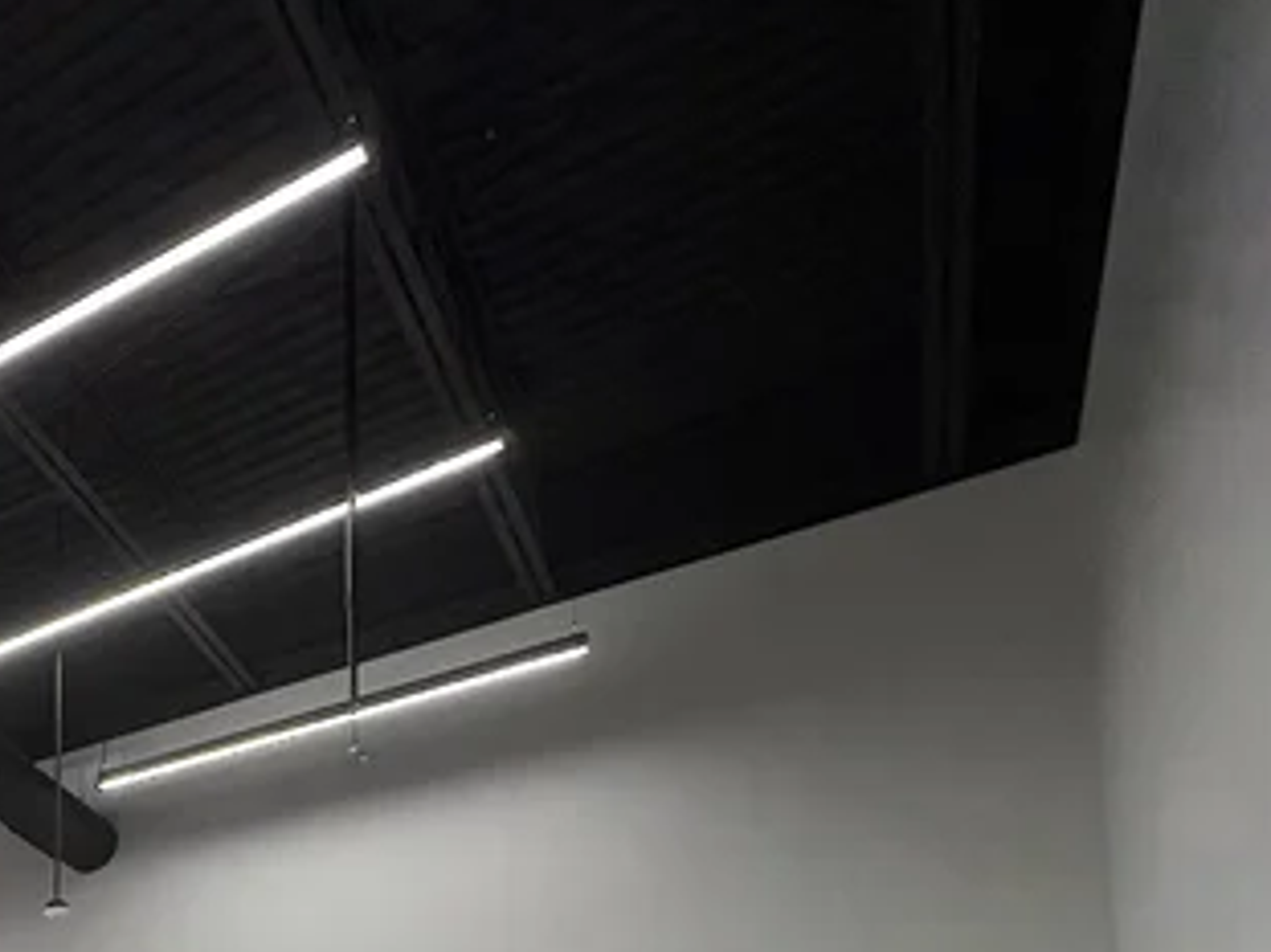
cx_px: -323
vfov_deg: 31.4
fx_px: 1321
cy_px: 1209
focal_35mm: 36
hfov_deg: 36.6
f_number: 2.2
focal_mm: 2.22
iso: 80
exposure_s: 1/130
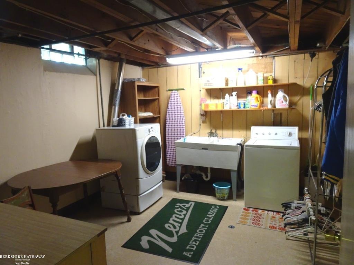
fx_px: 245
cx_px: 177
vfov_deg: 56.8
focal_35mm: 24
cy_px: 132
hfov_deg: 71.6
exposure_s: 1/15
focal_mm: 4.1
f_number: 3.5
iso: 800
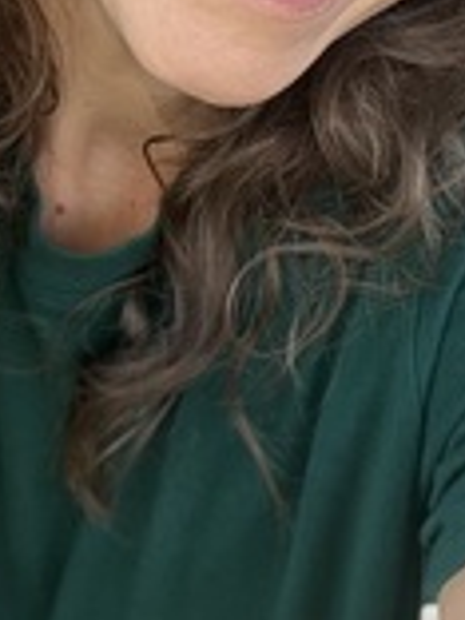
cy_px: 32
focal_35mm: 96
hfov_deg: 15.3
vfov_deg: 19.9
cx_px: 113
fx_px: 1719
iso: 25
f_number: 2.2
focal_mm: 2.71
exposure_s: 1/121
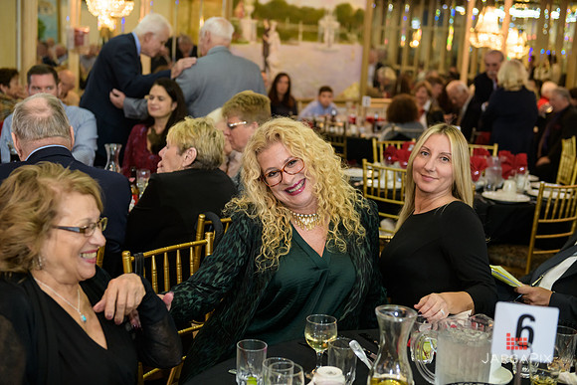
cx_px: 288
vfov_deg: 27.0
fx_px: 802
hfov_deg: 39.6
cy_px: 192
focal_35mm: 50
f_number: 3.2
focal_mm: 50
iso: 1000
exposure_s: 1/125
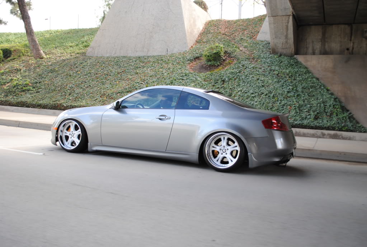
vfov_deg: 40.2
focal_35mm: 33
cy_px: 124
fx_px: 337
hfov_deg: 57.1
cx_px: 184
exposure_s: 1/500
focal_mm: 22
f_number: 4
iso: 500
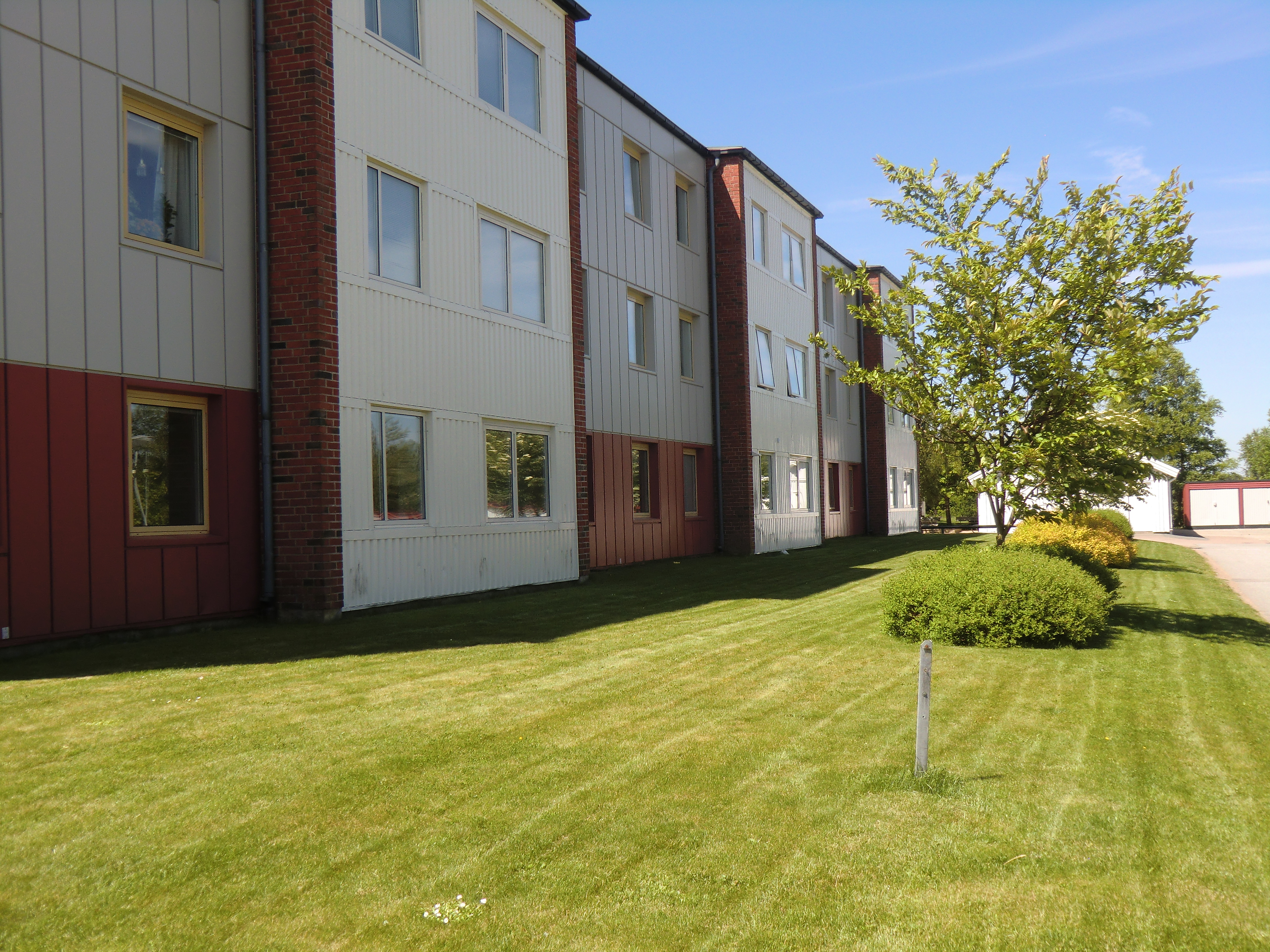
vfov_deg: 36.0
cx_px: 635
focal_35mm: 40
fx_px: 1468
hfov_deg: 46.8
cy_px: 476
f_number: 3.8
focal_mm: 7.1
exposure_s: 1/400
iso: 64
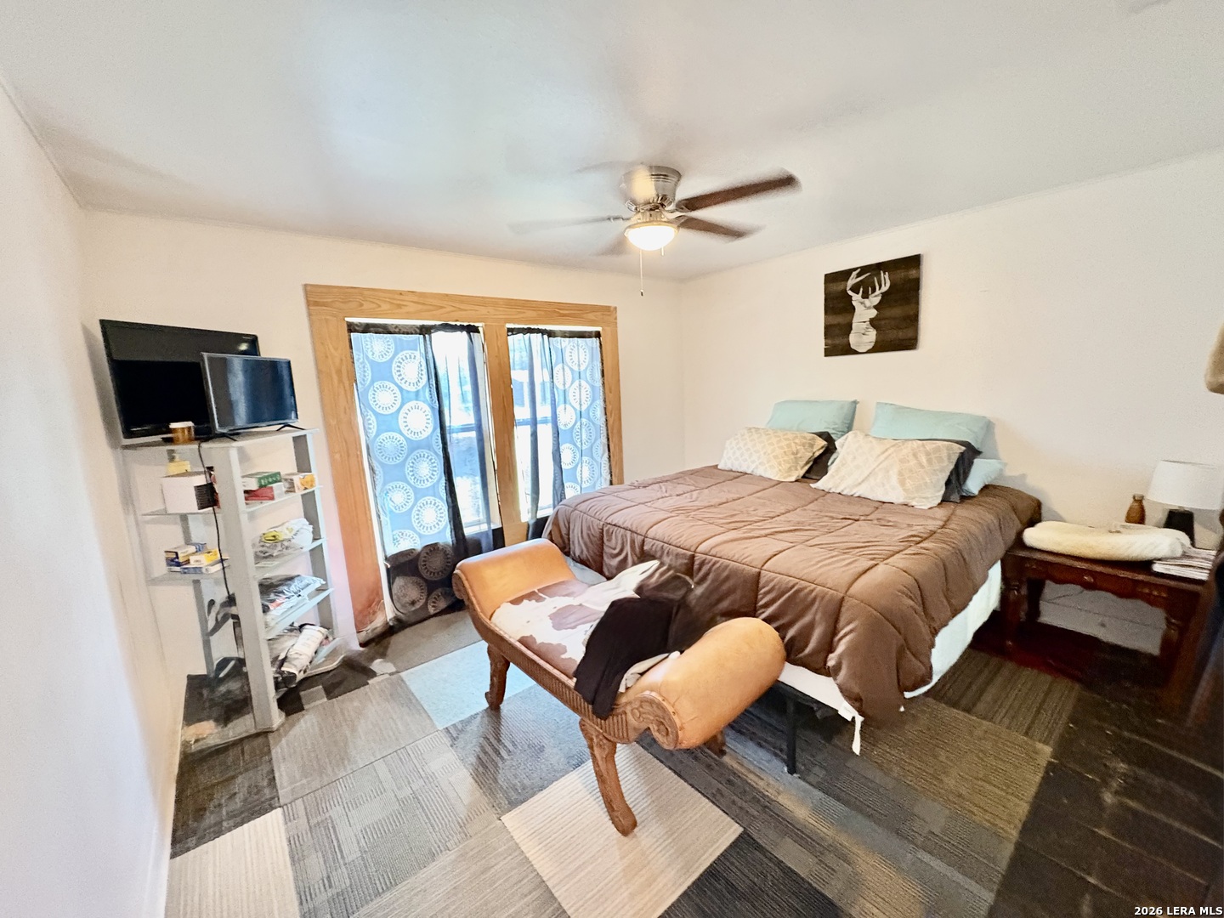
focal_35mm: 14
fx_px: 495
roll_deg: +3.1
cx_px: 612
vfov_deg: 85.7
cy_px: 459
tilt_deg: -9.5
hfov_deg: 102.1
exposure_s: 1/24
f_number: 2.2
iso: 1600
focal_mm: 2.22
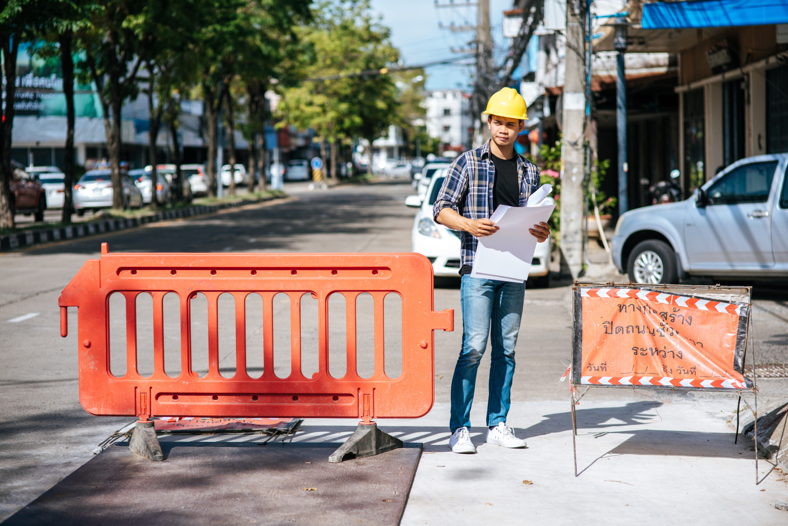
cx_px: 394
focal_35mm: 85
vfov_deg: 16.1
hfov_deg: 23.9
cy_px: 263
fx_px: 1861
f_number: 2.2
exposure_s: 1/1250
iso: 100
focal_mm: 85
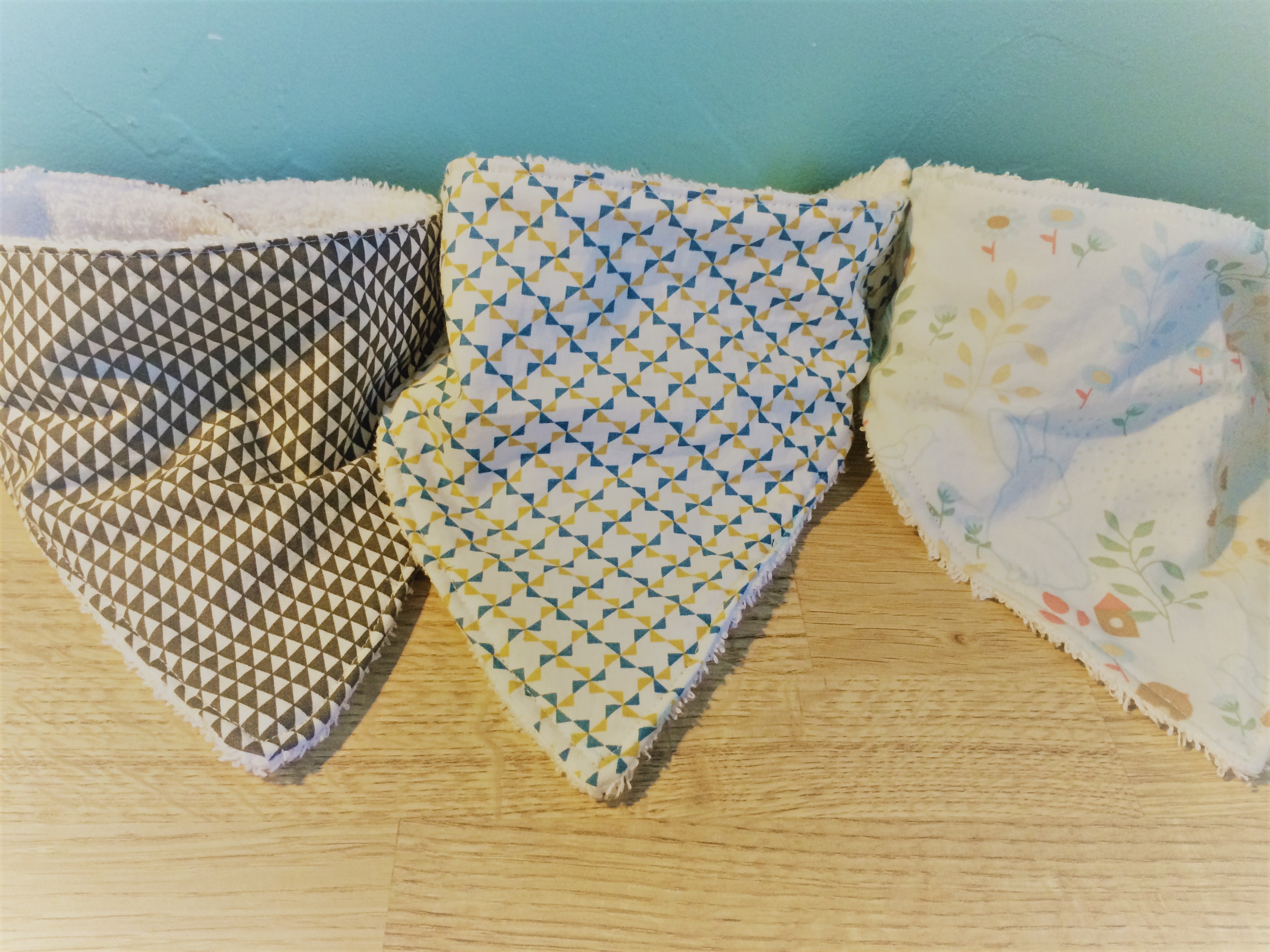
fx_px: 1064
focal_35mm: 29
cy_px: 476
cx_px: 635
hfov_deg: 61.7
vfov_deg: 48.2
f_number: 2.2
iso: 250
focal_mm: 4.15
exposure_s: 1/33
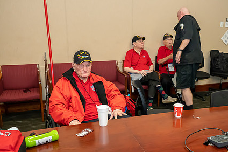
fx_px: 247
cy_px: 86
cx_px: 155
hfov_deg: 48.6
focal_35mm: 39
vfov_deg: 34.1
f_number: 5
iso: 9000
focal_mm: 28.5
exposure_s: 1/160
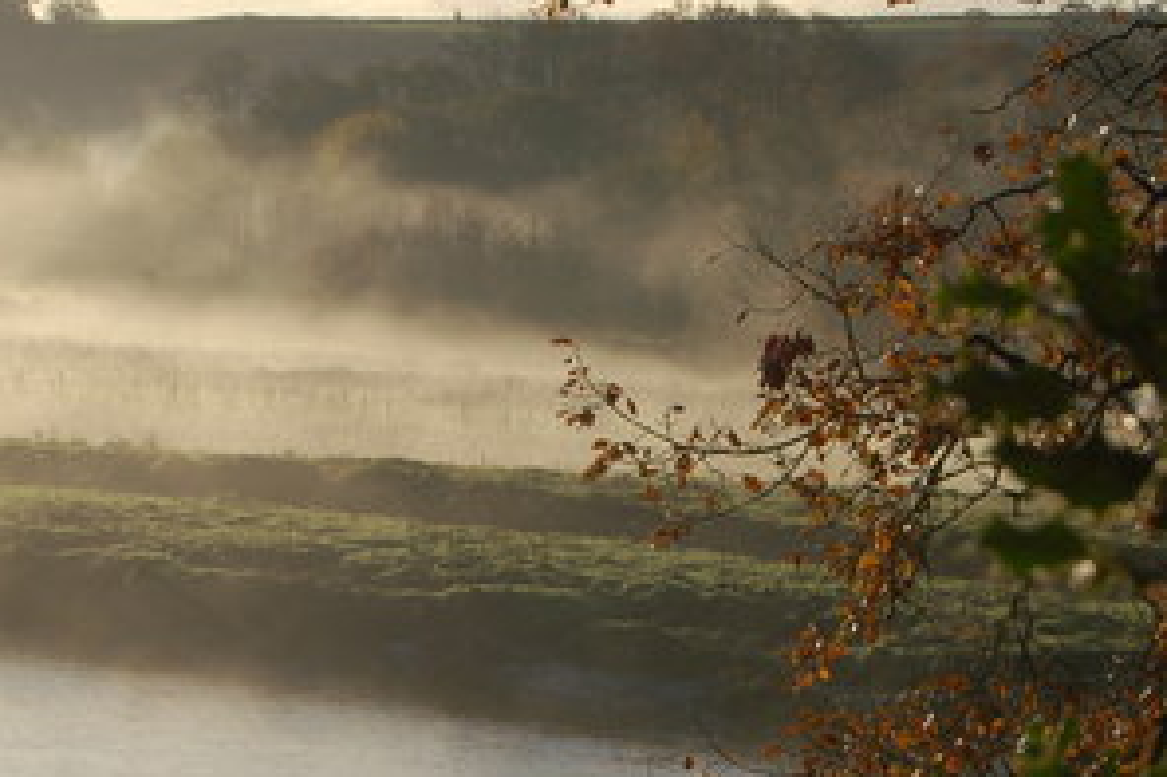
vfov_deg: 7.7
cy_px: 643
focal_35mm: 178
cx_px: 308
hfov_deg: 11.5
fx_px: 5769
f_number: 10
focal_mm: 55
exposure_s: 1/400
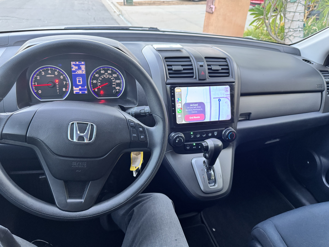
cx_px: 164
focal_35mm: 24
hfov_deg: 71.6
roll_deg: -4.4
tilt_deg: -31.5
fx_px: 228
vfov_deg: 56.8
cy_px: 124
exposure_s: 1/60
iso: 320
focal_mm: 6.76
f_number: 1.78
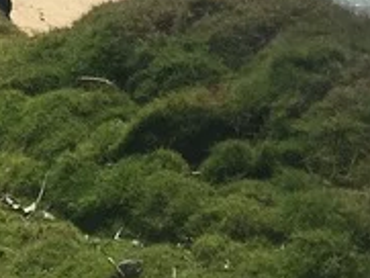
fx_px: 1754
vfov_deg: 8.4
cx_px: -331
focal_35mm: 164
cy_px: -341
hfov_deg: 11.1
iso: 32
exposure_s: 1/3597
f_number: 2.2
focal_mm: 4.15
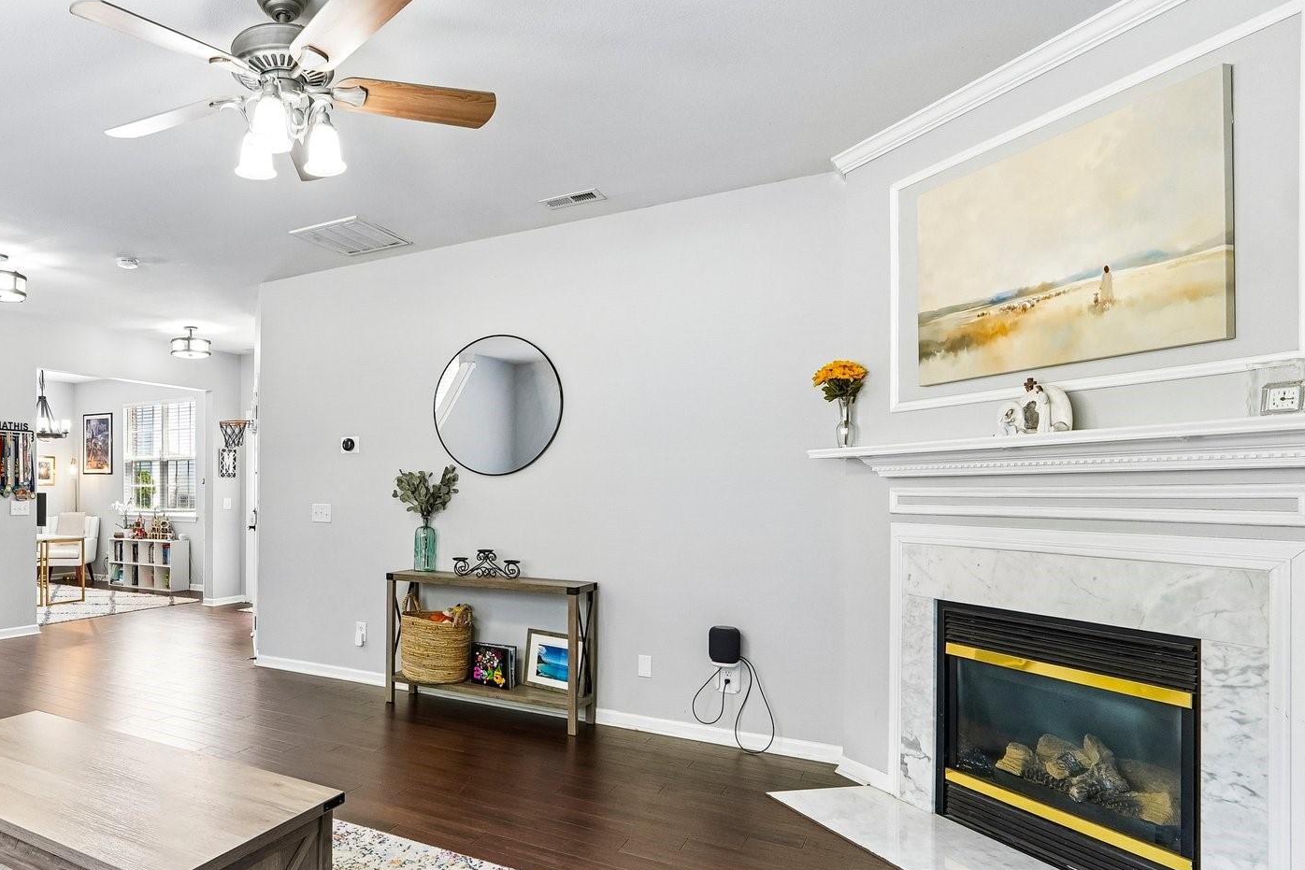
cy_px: 500
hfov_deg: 74.0
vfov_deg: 57.0
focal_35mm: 22
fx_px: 798
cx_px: 354
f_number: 8
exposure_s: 1/8
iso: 400
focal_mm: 10
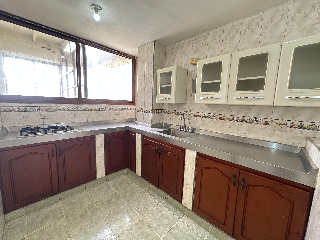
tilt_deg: -7.0
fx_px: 129
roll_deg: -2.3
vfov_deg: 85.7
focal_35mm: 14
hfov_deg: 102.1
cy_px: 120
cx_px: 160
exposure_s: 1/75
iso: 320
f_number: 2.2
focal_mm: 2.22
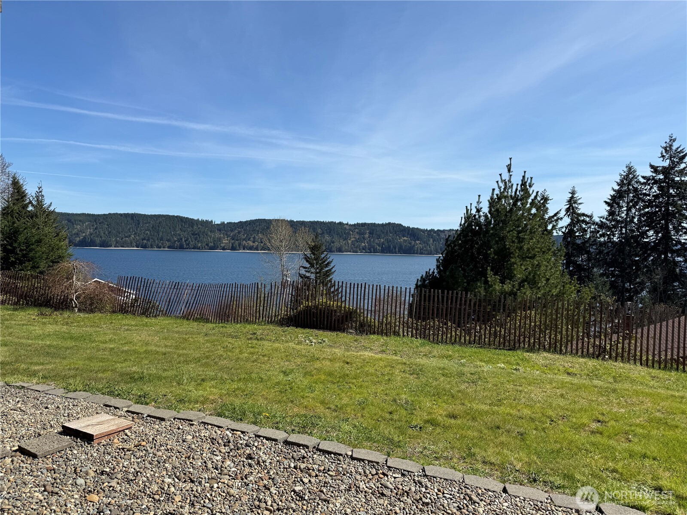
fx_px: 476
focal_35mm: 24
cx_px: 344
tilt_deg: -2.0
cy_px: 258
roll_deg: -2.5
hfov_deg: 71.6
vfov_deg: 56.8
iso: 80
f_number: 1.78
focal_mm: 6.76
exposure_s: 1/5319
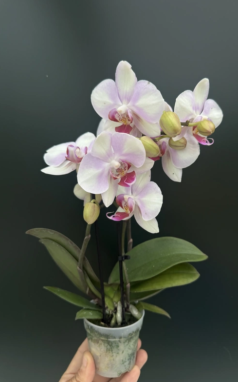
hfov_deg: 47.4
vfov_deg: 70.4
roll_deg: -0.2
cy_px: 192
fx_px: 270
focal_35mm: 26
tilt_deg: -10.8
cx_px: 137
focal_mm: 6.76
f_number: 1.78
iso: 64
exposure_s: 1/121
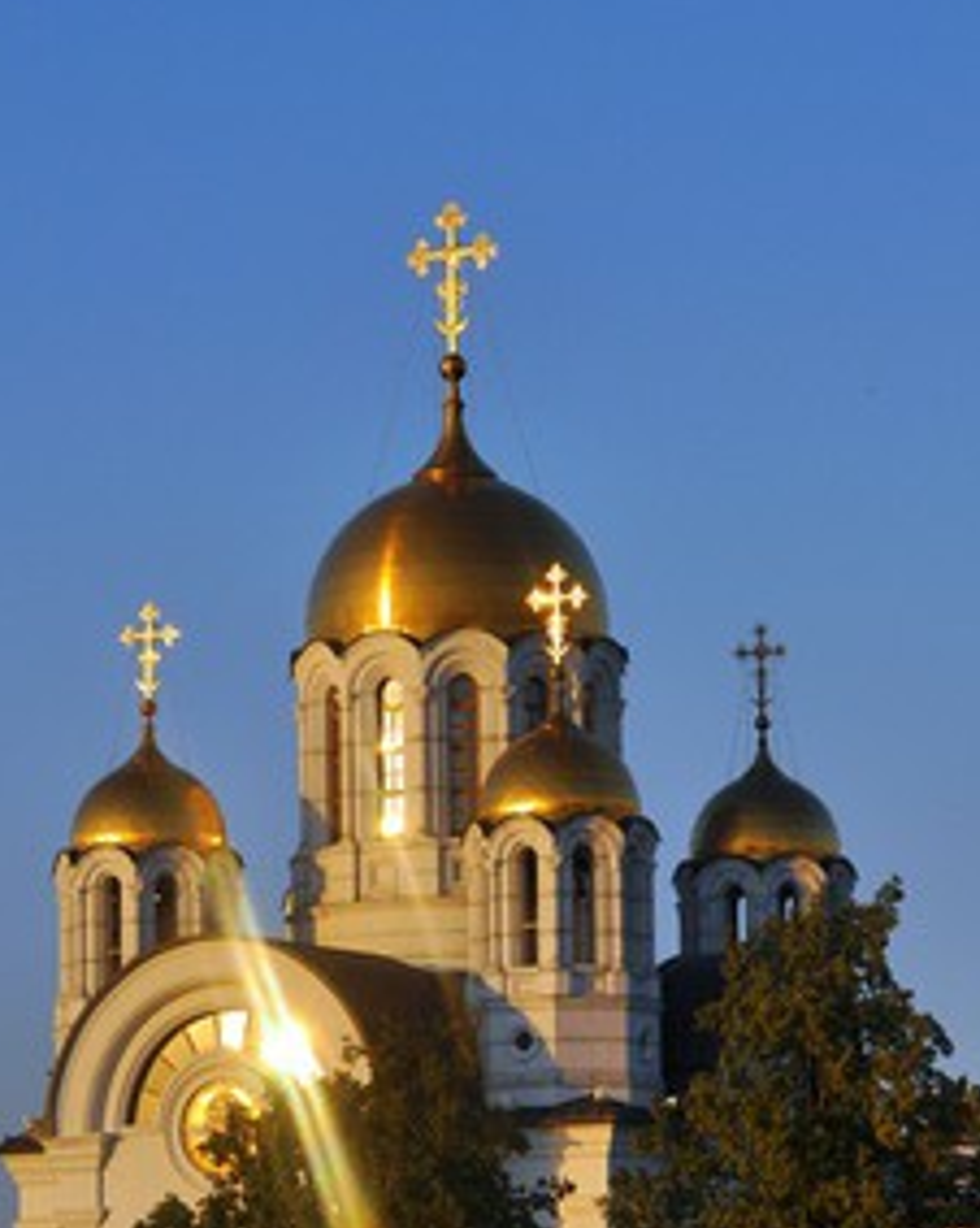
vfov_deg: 11.1
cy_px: 668
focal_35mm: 174
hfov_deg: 8.9
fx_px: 6315
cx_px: 607
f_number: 8
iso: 200
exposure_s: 1/1000
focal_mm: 70
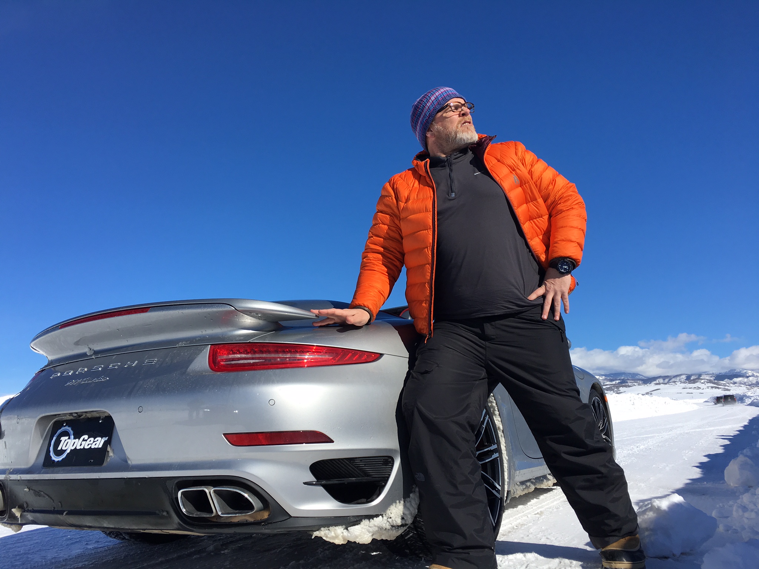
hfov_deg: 61.7
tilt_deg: +12.7
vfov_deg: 48.2
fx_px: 636
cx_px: 380
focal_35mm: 29
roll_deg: +2.0
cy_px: 284
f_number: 2.2
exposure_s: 1/2481
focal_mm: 4.15
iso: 25
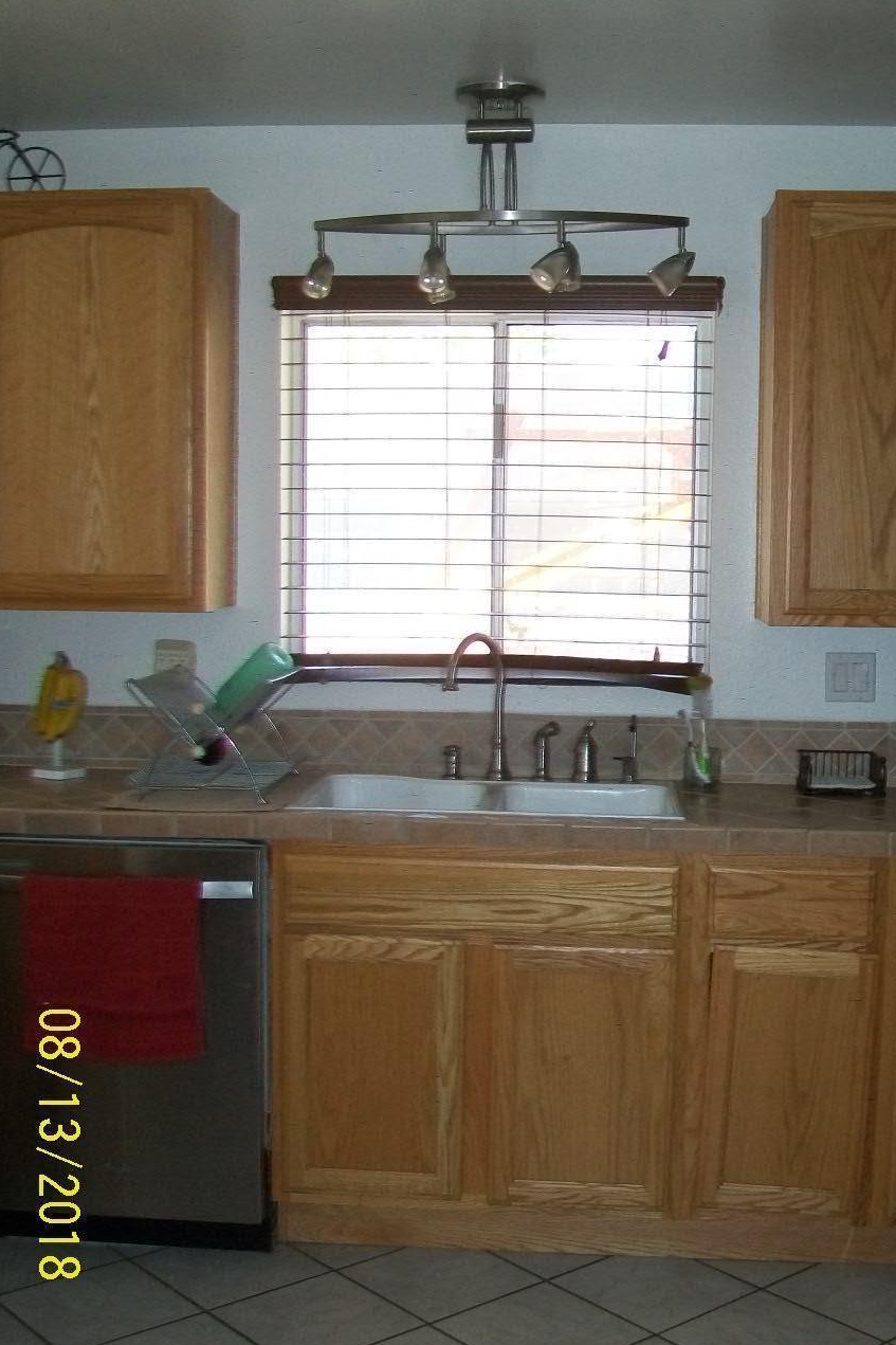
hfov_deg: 30.5
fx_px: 1643
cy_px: 672
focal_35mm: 44
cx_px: 459
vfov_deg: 44.5
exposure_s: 1/125
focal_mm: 7.6
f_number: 3.1
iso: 160
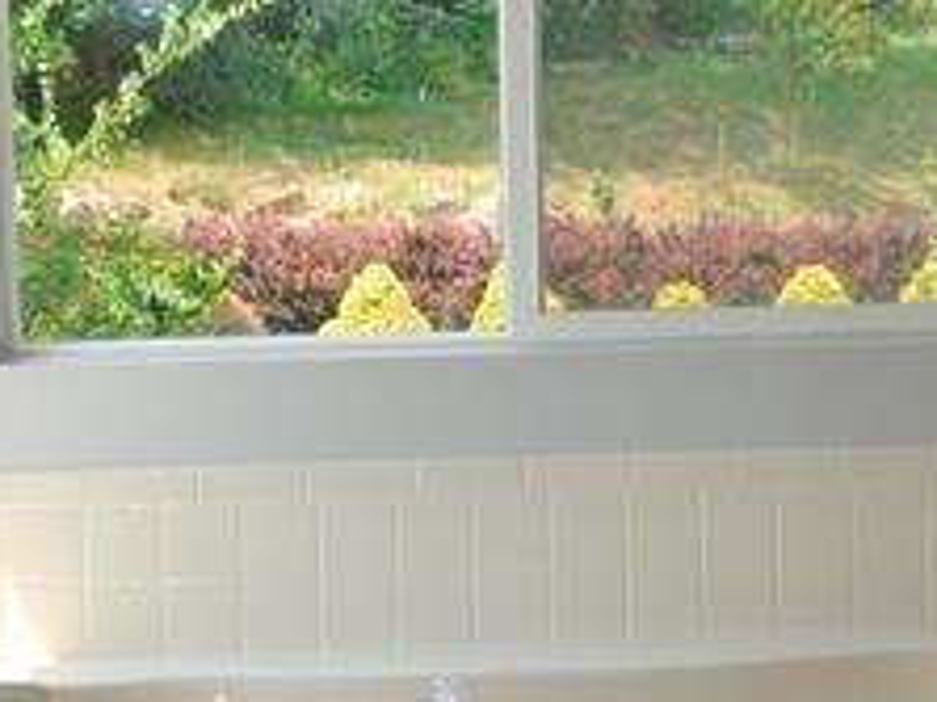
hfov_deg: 16.4
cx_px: 786
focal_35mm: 119
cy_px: 319
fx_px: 3219
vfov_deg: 12.4
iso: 400
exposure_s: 1/250
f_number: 7.1
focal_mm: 18
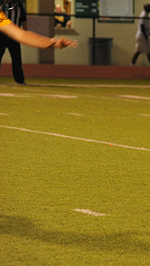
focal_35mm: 409
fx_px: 2893
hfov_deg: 3.0
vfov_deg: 5.3
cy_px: 118
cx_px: 256
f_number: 7.1
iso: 3200
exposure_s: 1/160
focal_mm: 200
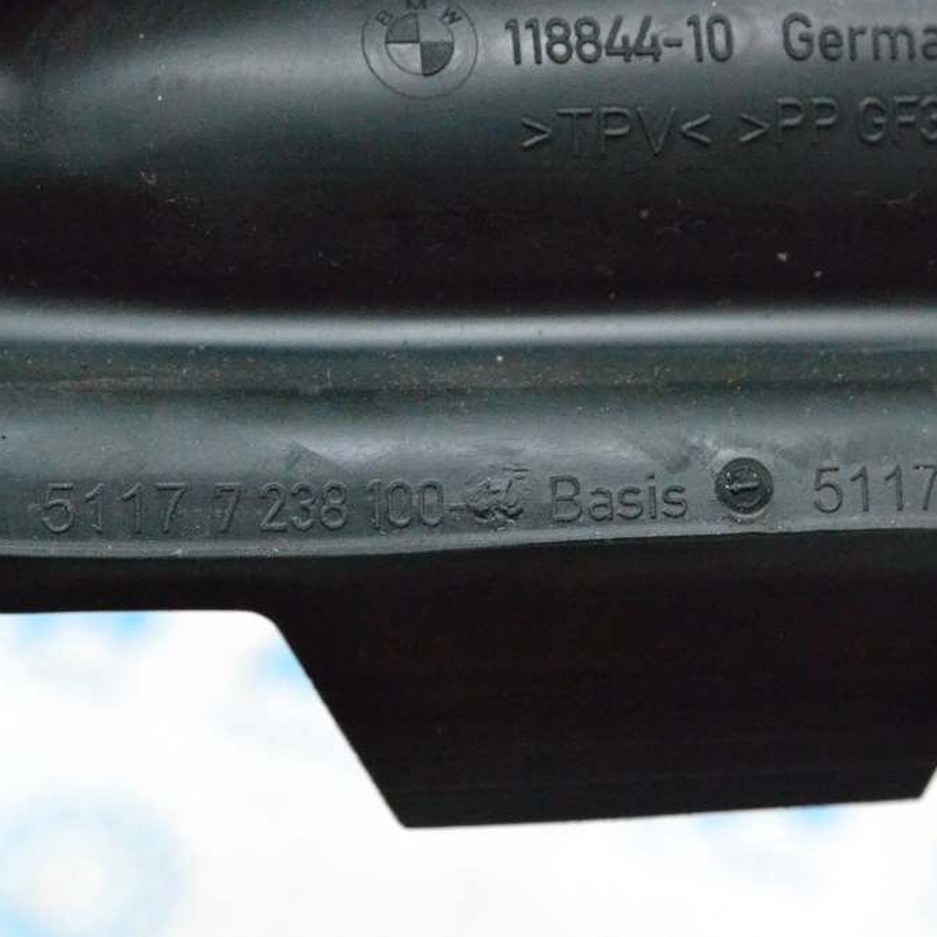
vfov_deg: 16.5
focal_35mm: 106
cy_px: 468
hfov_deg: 16.4
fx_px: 3235
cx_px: 686
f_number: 9
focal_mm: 55
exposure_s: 1/160
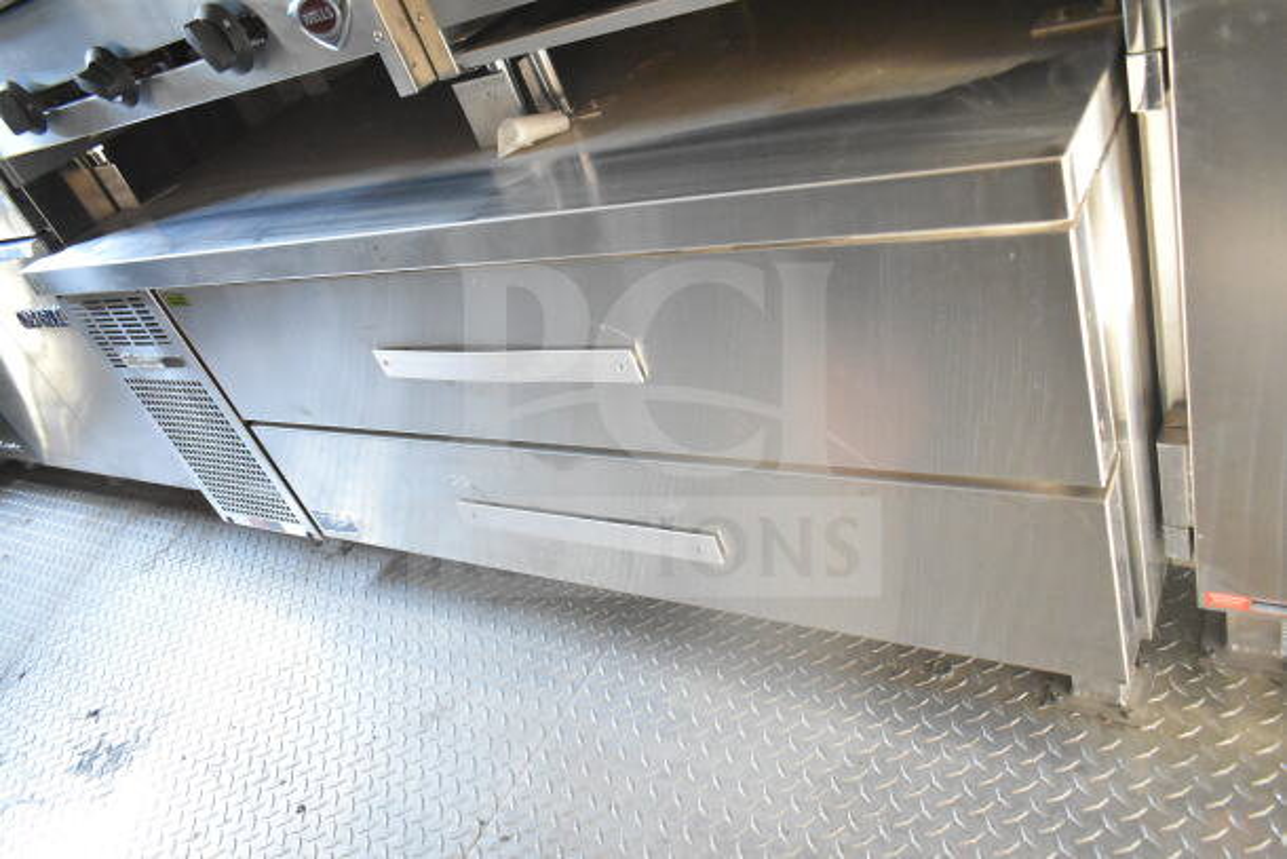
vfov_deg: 48.0
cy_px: 430
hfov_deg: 67.4
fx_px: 965
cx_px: 644
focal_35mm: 27
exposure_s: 1/30
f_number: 3.5
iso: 7200
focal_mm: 18
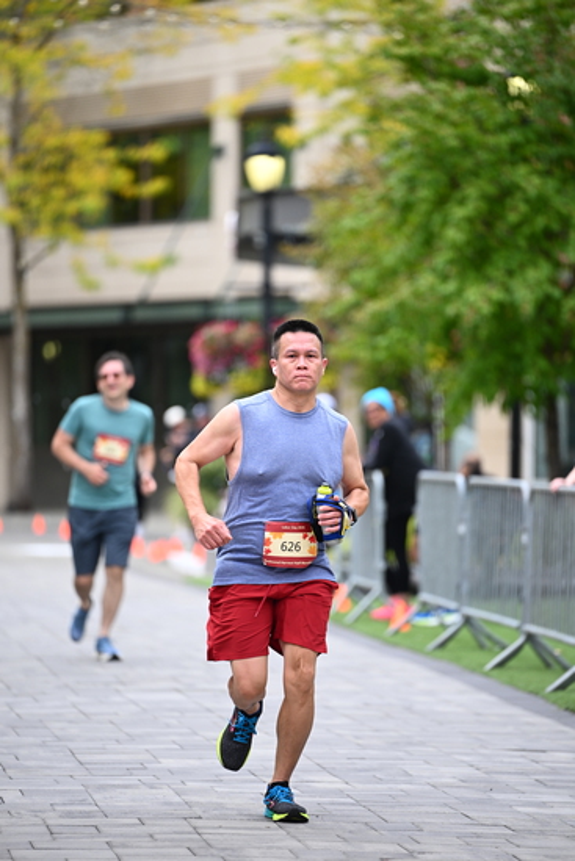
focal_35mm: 200
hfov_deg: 6.9
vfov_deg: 10.3
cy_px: 430
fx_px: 4788
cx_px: 288
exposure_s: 1/2000
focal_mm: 200
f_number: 2.8
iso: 640
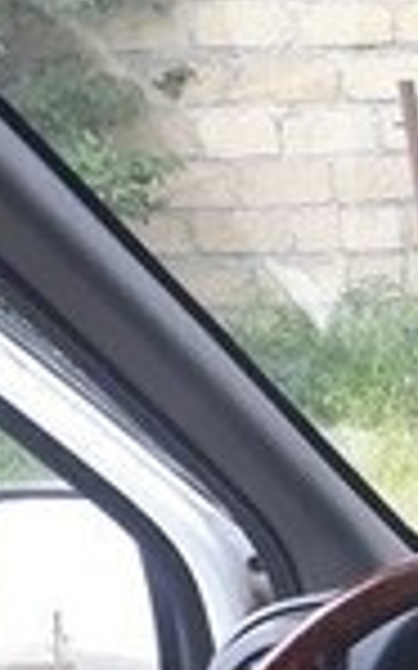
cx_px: 1312
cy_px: 915
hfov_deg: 8.4
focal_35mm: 127
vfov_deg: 15.5
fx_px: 2317
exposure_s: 1/314
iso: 40
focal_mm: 3.6
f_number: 1.9
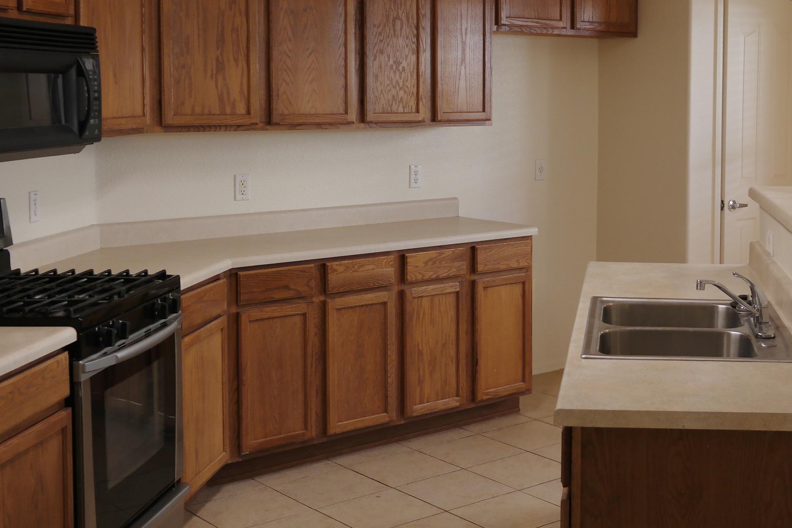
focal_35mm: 51
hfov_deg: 37.9
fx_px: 1122
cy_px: 171
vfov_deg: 26.3
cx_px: 596
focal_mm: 20
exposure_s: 1/40
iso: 200
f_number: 3.5
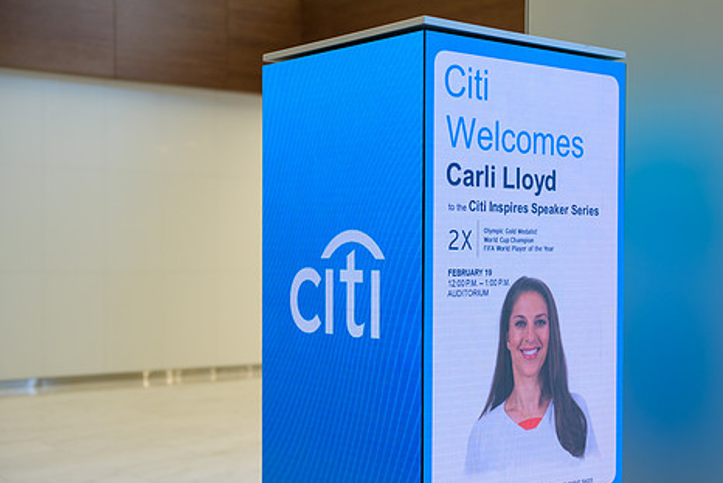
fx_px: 1125
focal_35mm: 56
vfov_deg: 24.2
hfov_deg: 35.5
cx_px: 444
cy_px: 279
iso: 200
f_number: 3.2
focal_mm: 45
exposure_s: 1/200
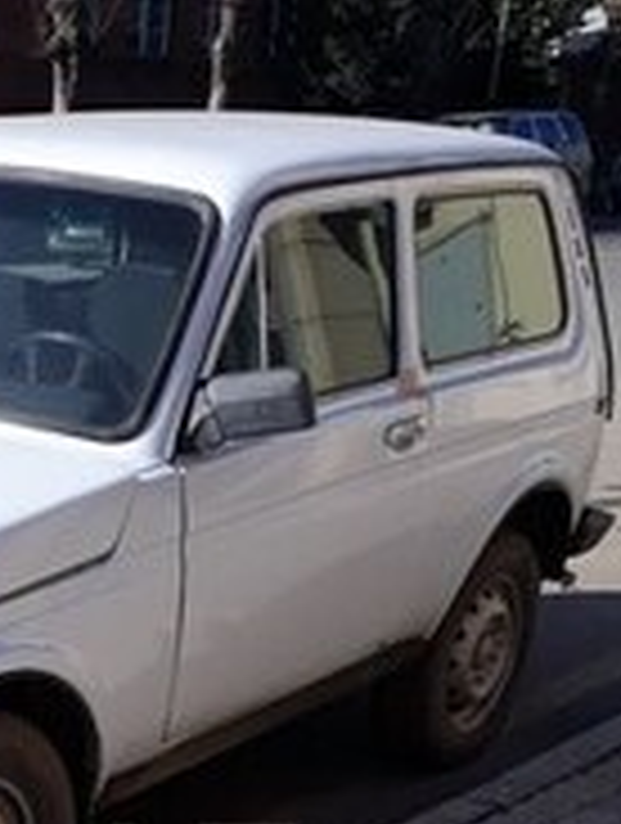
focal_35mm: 73
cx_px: -162
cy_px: 892
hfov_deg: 18.9
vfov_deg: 24.9
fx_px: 1740
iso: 40
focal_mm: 3.6
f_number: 1.9
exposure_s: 1/1439
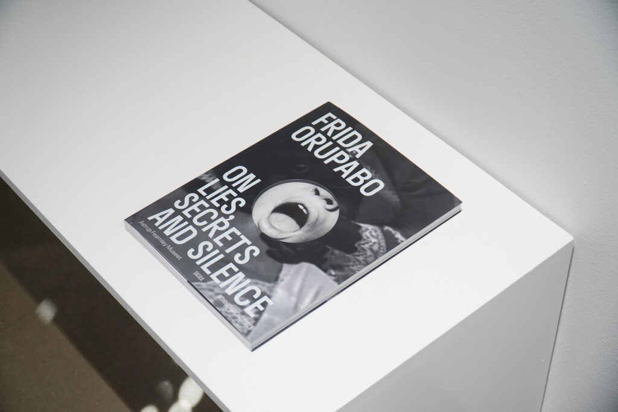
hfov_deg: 31.2
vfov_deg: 21.1
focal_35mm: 64
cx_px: 309
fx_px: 1107
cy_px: 206
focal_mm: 43
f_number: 4.5
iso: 1000
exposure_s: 1/80
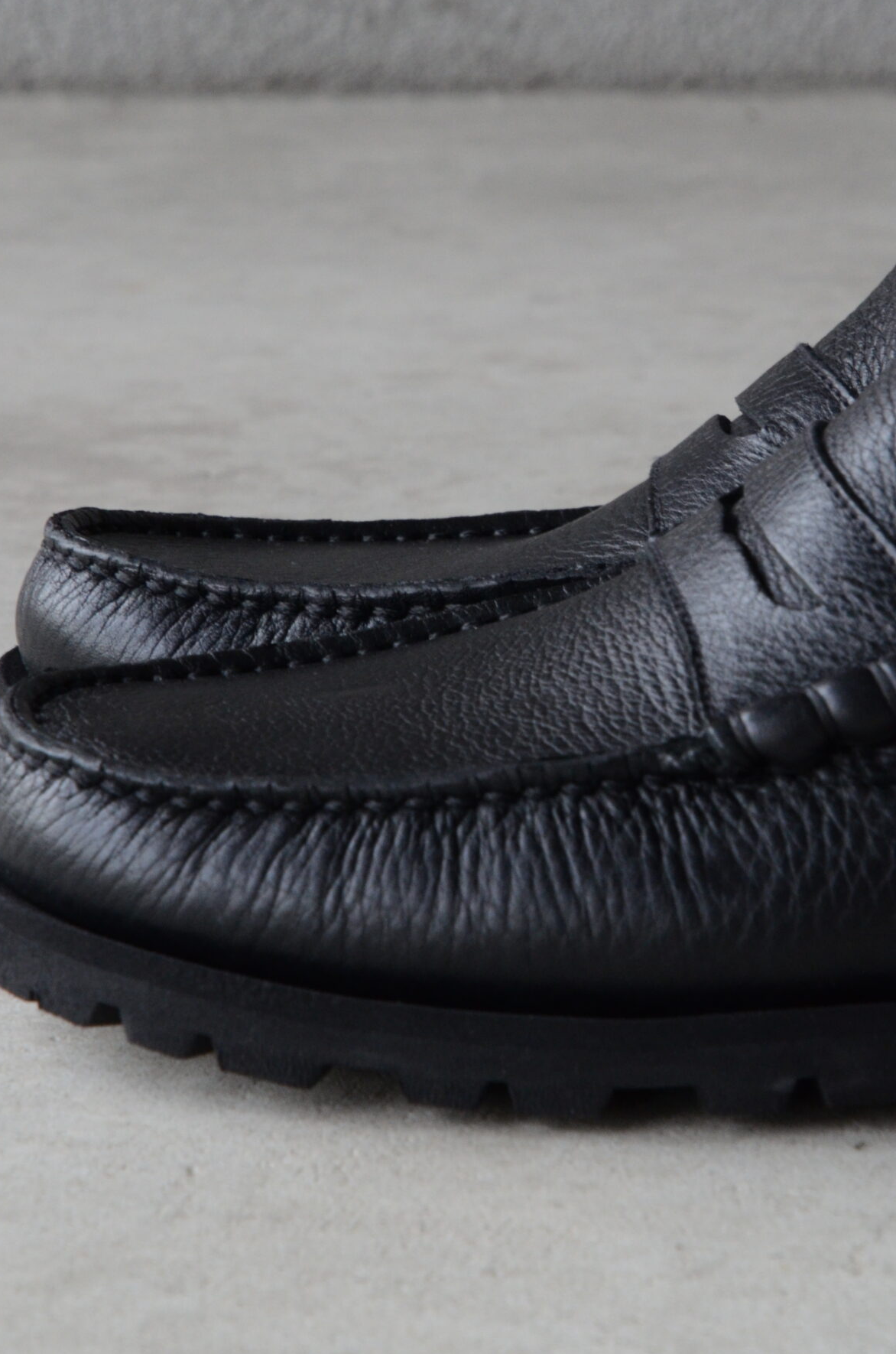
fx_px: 8139
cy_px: 506
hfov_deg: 6.3
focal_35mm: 217
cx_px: 480
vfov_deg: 9.5
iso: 1250
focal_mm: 100
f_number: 13
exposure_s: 1/50
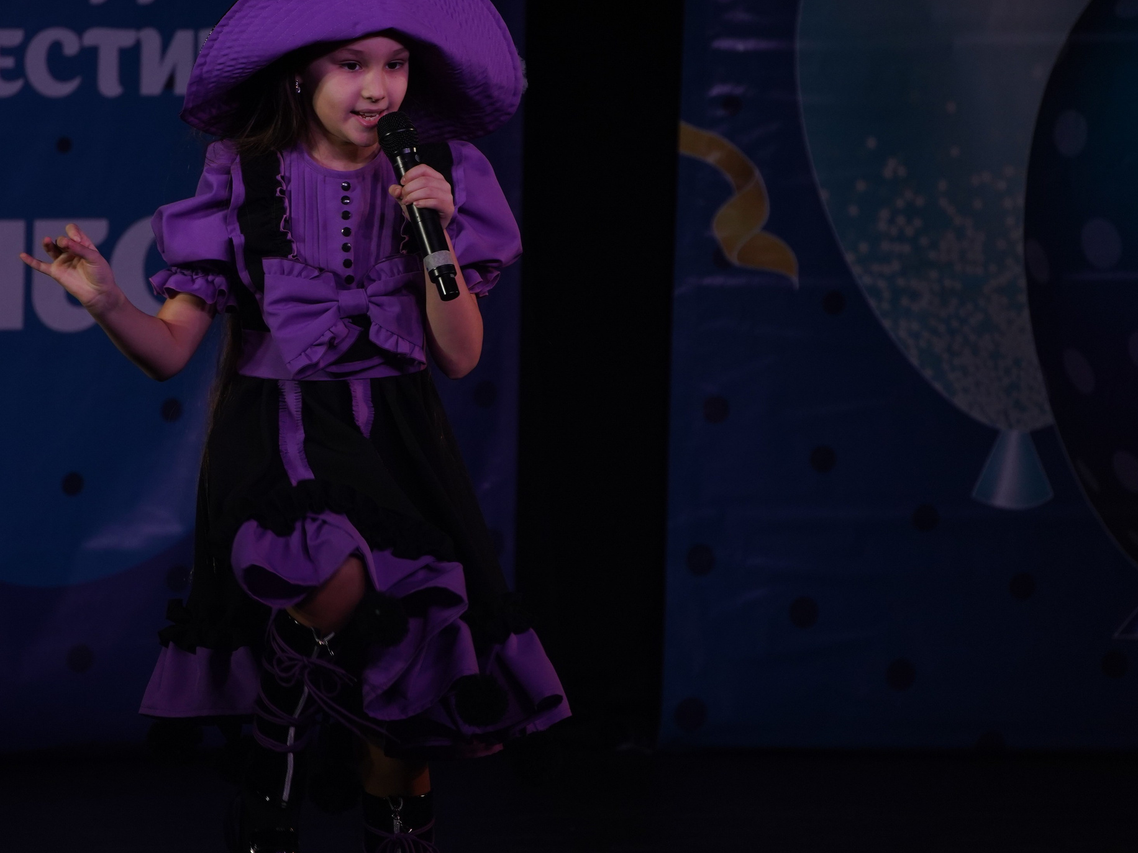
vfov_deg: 4.9
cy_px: 336
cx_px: 422
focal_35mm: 301
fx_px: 9895
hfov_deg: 6.6
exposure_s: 1/400
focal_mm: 224
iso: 1600
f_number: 5.6
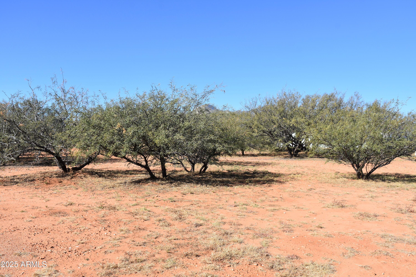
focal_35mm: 33
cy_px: 138
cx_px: 208
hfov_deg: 57.2
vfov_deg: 40.0
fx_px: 381
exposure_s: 1/500
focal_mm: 22
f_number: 8
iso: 200
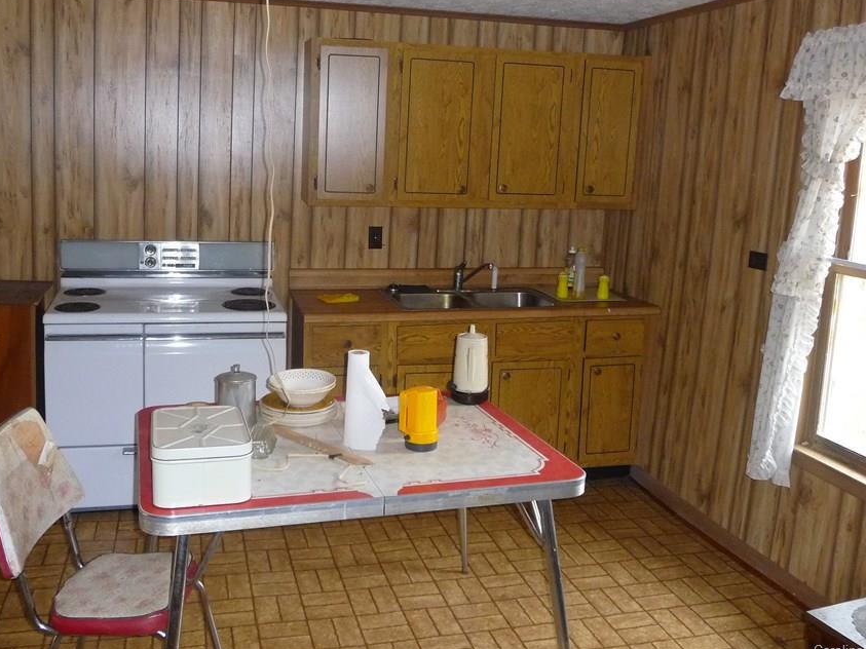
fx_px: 850
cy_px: 266
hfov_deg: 53.9
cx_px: 406
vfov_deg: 41.6
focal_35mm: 34
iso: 320
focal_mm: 4.7
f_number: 3.3
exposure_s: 1/30
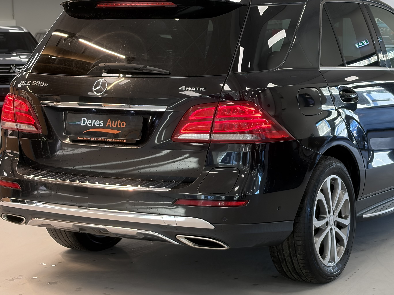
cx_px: 259
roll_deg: +0.8
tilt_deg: -6.7
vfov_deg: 19.1
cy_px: 141
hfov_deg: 25.2
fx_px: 876
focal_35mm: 77
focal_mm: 5.96
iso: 64
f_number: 1.6
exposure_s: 1/60
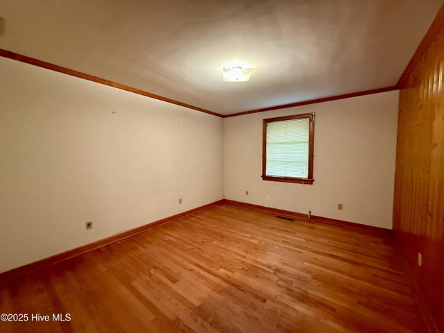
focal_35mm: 14
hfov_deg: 102.0
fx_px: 180
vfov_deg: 85.7
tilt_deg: -3.8
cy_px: 166
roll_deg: +0.5
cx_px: 222
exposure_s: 1/60
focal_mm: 2.22
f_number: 2.2
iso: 640
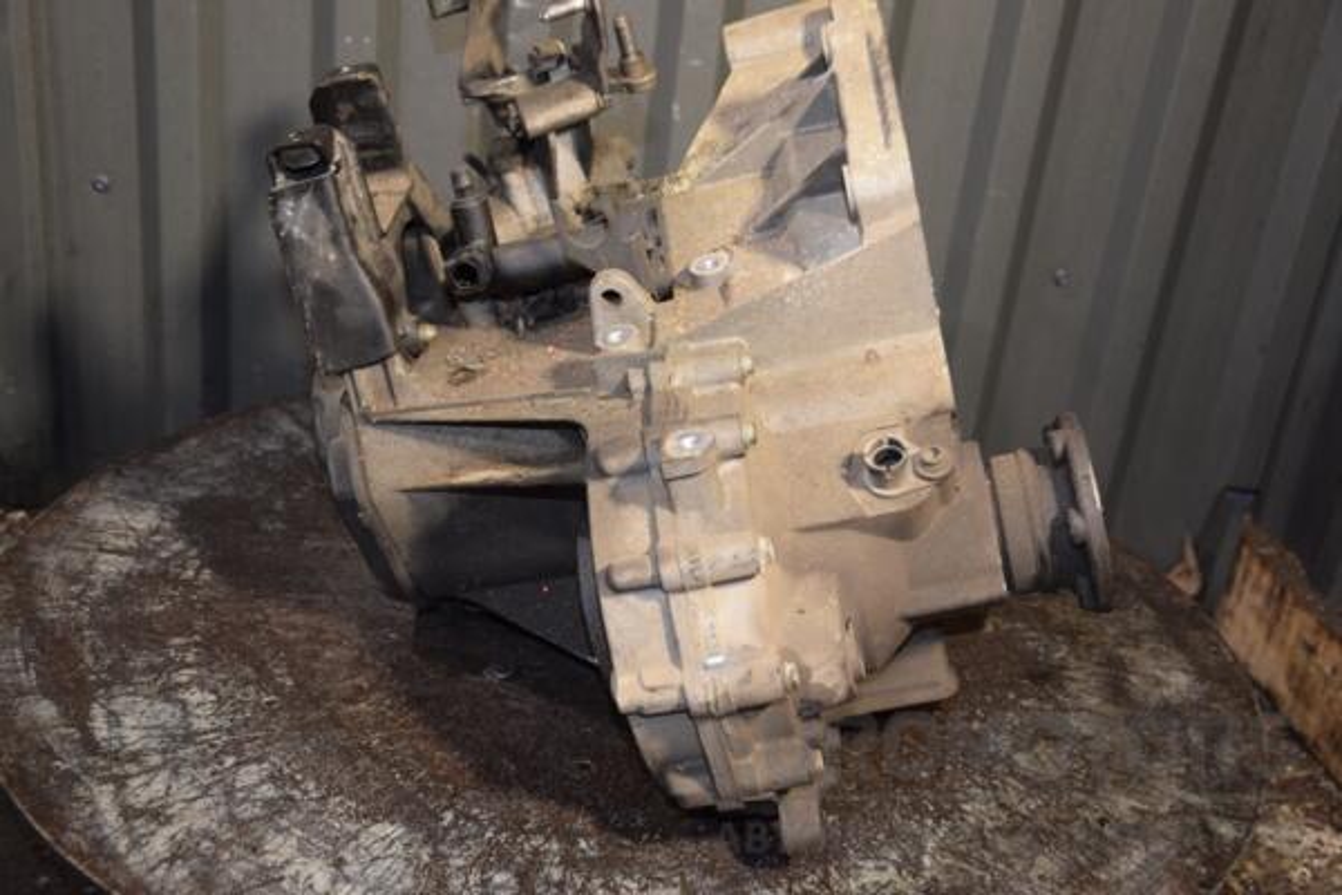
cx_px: 671
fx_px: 1677
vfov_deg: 29.9
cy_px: 448
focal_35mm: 45
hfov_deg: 43.6
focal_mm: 30
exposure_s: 1/80
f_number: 5
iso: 800
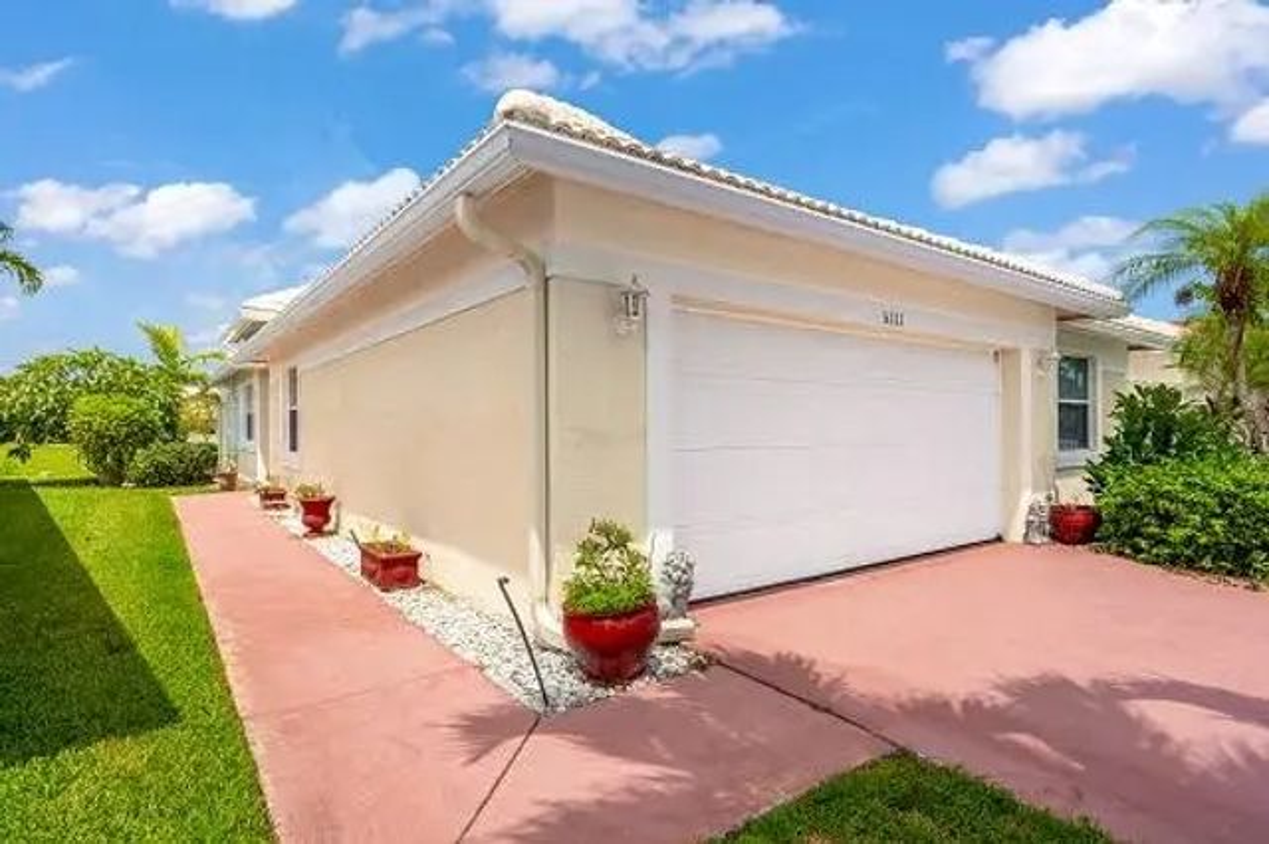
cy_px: 422
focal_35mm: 18
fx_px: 652
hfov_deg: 88.5
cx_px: 634
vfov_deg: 65.9
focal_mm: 18.5
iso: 80
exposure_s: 1/200
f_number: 10
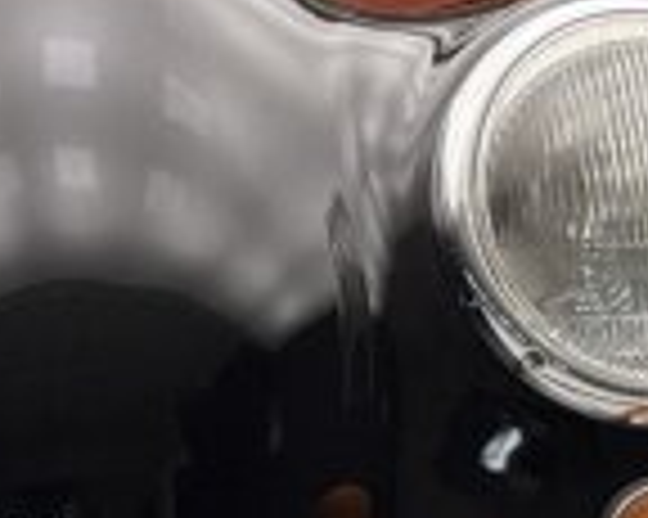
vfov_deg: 3.0
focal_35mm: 520
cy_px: 171
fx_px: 9966
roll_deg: -1.1
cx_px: 1080
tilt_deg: -8.6
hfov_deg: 3.7
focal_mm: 15.66
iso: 250
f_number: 2.8
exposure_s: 1/49
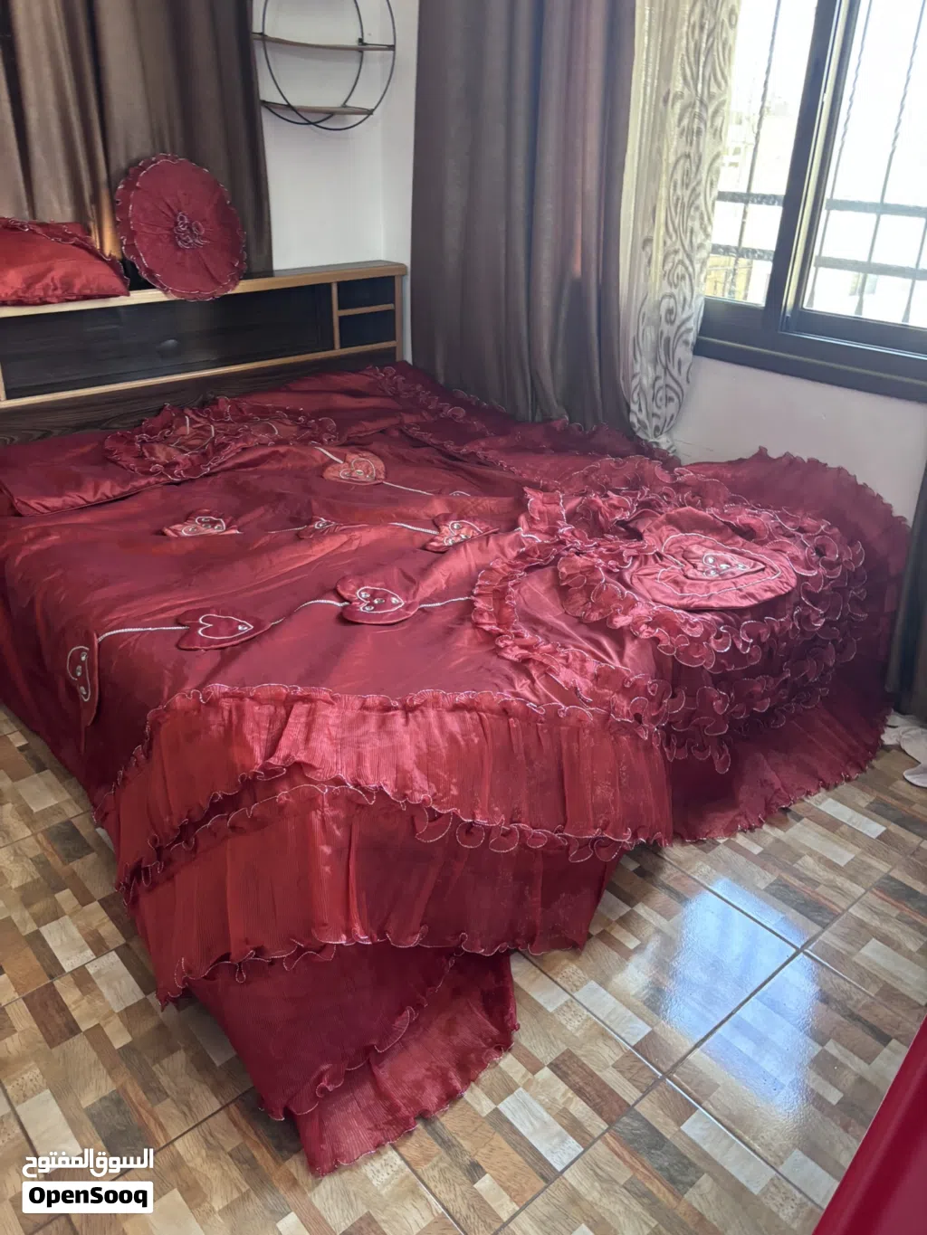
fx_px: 928
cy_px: 618
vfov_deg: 67.3
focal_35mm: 26
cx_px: 464
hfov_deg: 53.1
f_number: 1.6
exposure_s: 1/60
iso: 400
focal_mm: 5.96
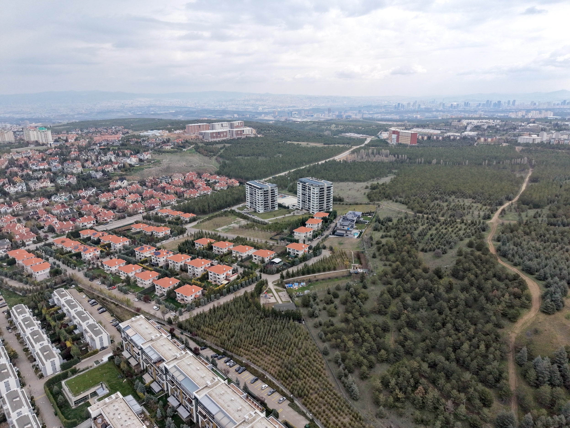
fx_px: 395
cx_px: 285
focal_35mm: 24
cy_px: 214
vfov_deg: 56.8
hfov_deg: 71.6
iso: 290
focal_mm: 8.67
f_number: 1.8
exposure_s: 1/3200
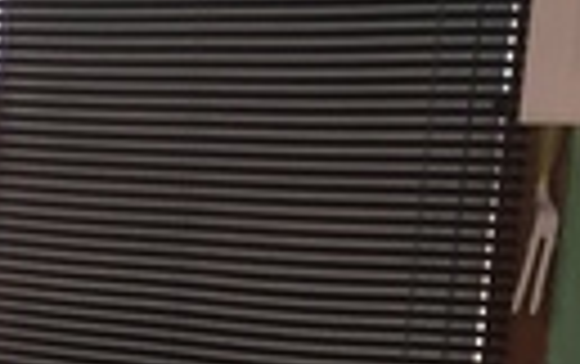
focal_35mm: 152
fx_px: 2406
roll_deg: -0.6
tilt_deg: -11.7
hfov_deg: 11.6
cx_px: -764
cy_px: 566
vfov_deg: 8.4
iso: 160
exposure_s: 1/20
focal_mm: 4.15
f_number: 2.2
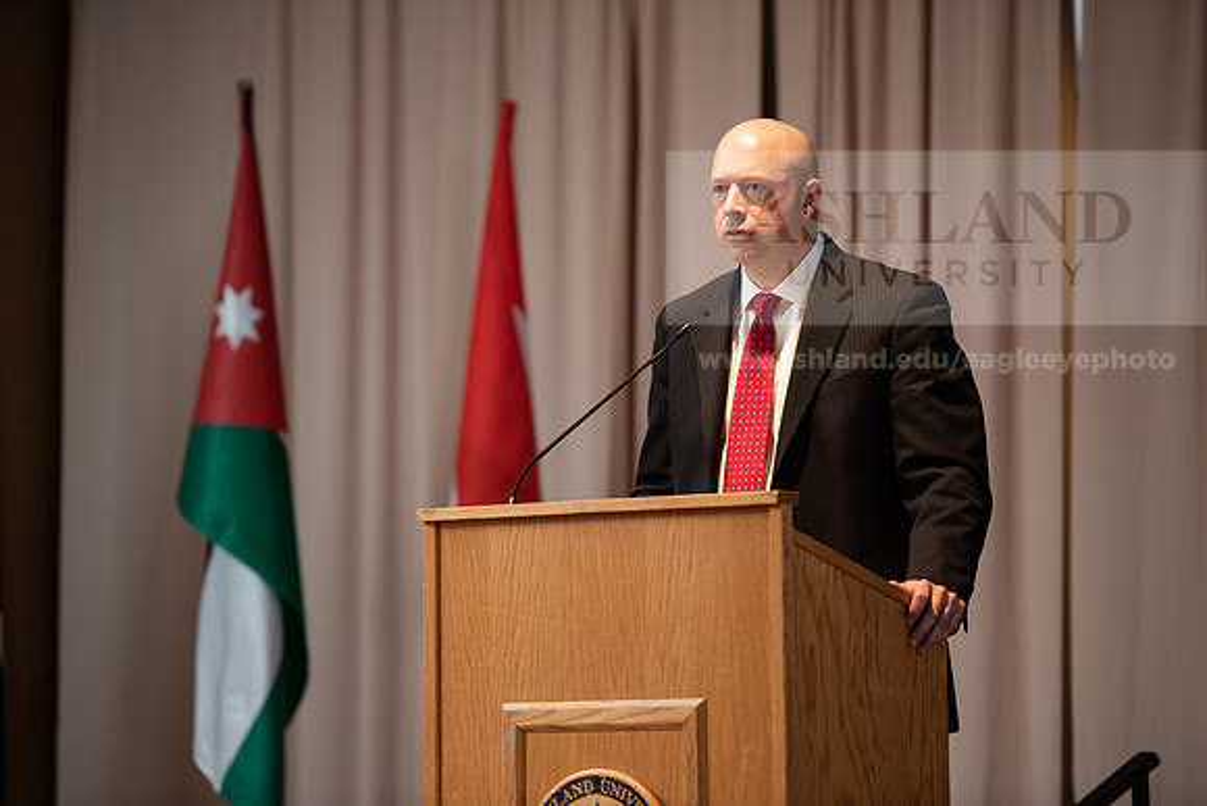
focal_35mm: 185
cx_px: 604
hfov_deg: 11.1
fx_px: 6204
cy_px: 403
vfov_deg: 7.4
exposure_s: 1/200
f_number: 3.2
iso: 1250
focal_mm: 185
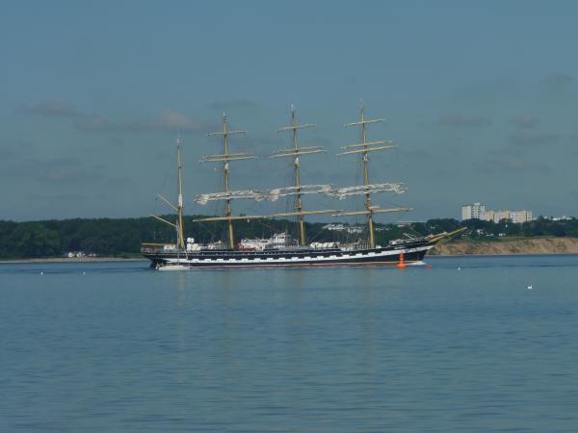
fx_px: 3206
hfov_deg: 10.3
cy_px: 216
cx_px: 289
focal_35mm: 192
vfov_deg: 7.7
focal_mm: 34.2
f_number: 7.1
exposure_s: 1/640
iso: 80
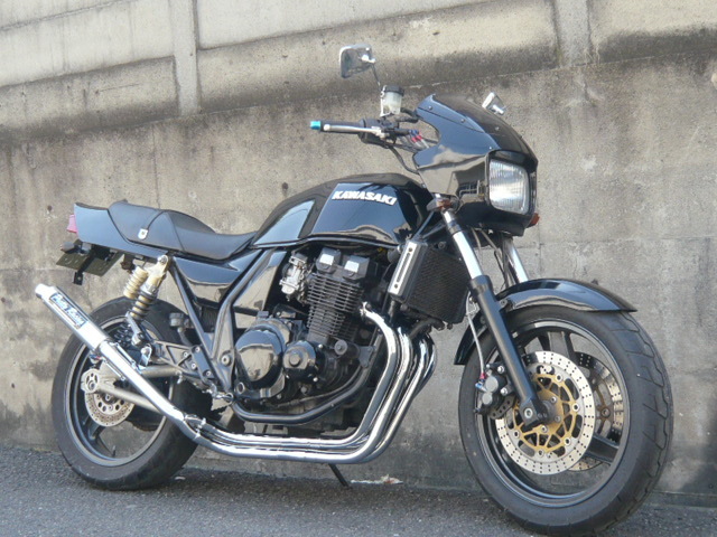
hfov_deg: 39.7
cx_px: 358
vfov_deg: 30.3
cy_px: 268
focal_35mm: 48
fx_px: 994
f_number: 3
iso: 100
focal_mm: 5.2
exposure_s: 1/125
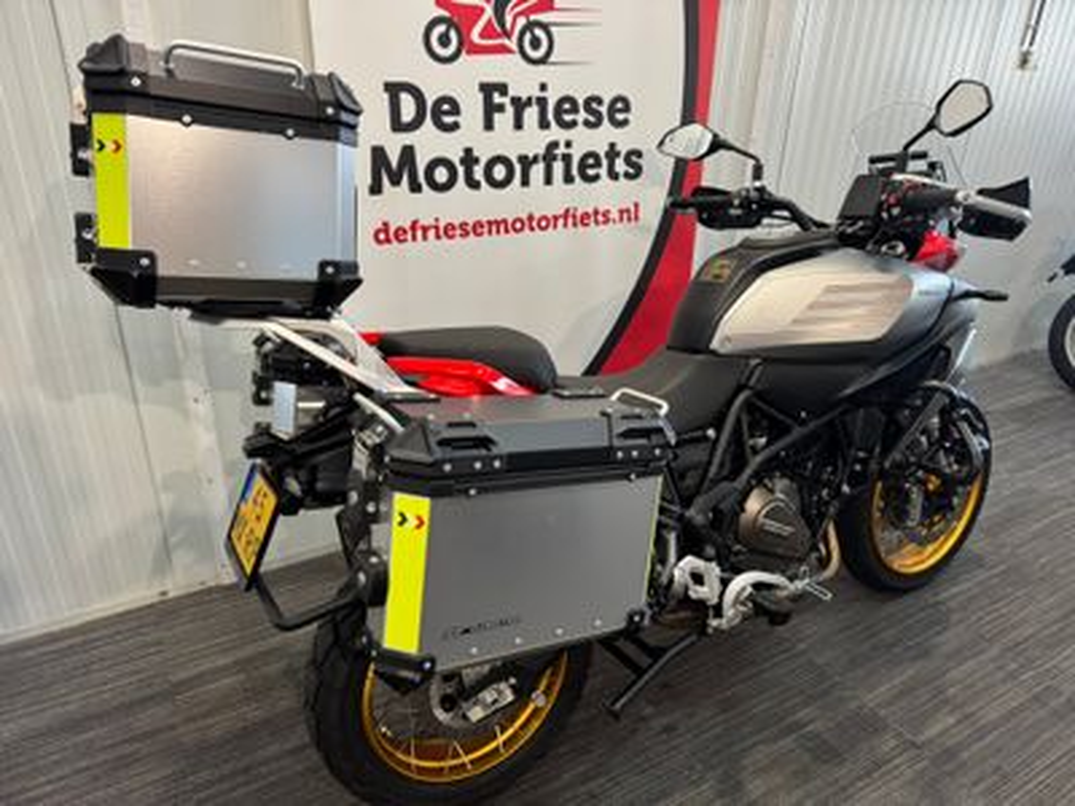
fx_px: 745
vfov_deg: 56.8
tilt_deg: -24.8
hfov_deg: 71.6
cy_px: 403
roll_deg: -0.9
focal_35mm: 24
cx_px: 538
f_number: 1.78
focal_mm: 6.76
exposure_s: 1/50
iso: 200
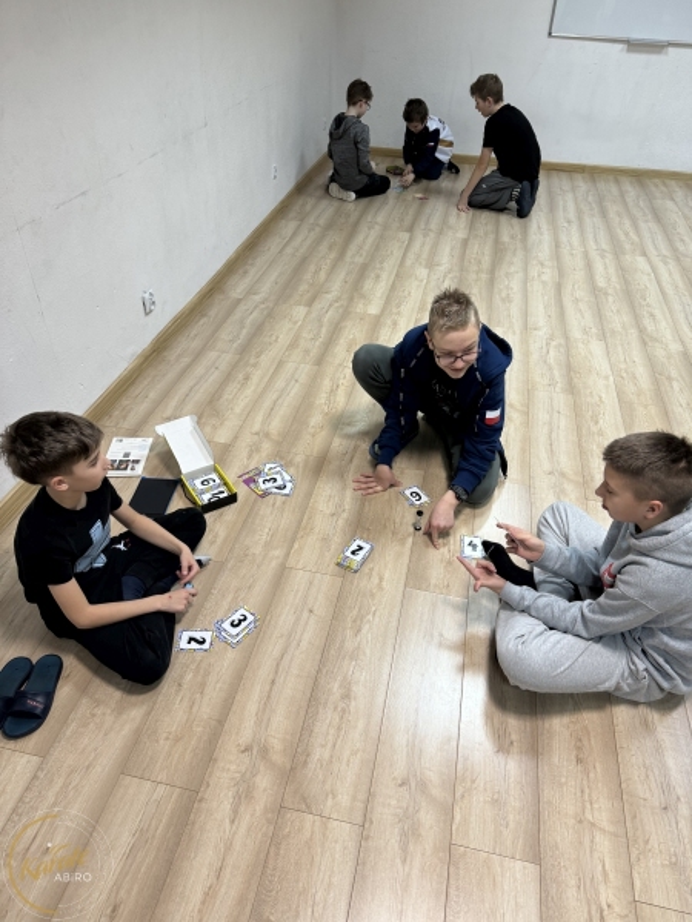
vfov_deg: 71.6
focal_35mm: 24
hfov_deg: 56.8
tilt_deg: -37.7
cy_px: 461
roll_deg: -2.5
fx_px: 640
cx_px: 346
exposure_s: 1/50
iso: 125
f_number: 1.78
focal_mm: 6.86
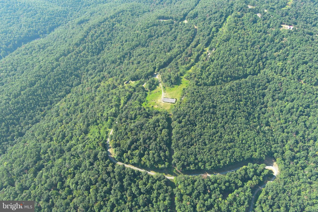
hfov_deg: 63.7
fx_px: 256
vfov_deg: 45.0
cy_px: 106
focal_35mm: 29
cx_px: 159
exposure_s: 1/267
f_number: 2.8
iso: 100
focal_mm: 10.57
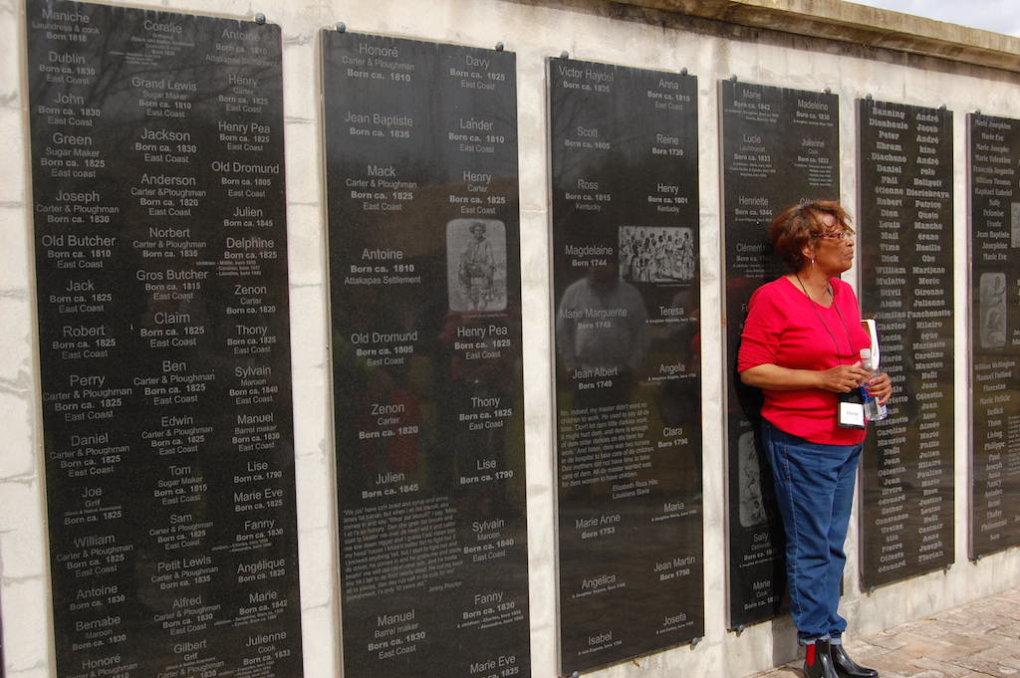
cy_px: 339
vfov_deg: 34.2
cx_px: 510
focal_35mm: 39
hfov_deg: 49.6
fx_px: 1104
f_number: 8
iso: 200
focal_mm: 26
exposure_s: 1/250
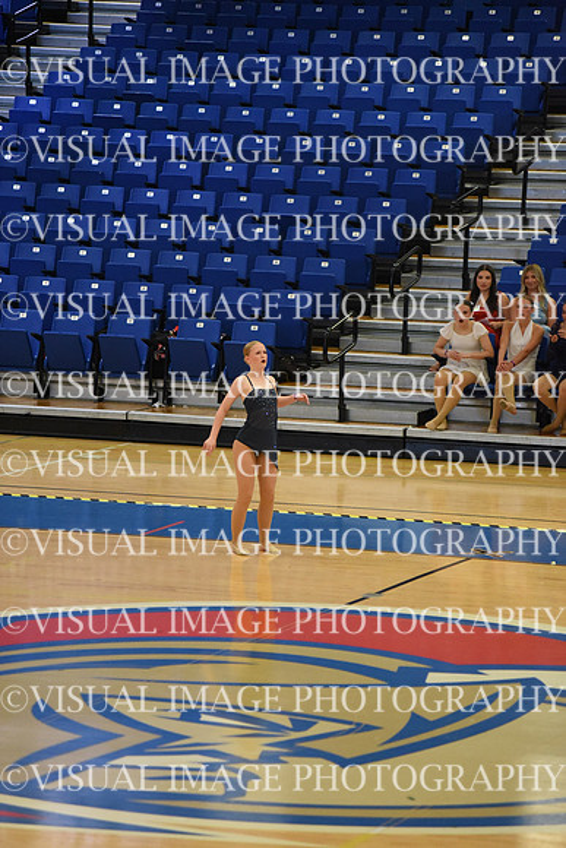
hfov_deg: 6.9
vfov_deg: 10.3
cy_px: 424
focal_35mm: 200
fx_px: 4713
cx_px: 283
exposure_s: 1/1000
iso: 8000
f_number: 2.8
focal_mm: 200
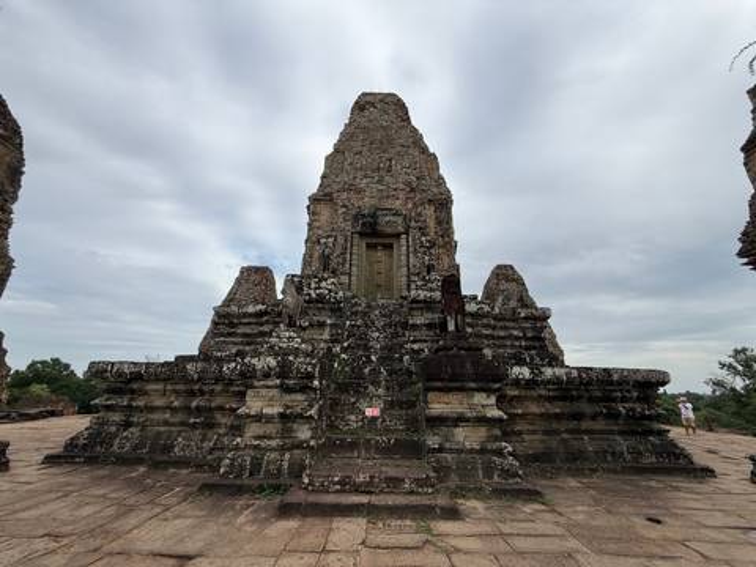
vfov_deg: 85.7
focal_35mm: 14
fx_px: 306
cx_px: 378
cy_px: 284
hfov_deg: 102.1
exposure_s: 1/1105
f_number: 2.2
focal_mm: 2.22
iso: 50
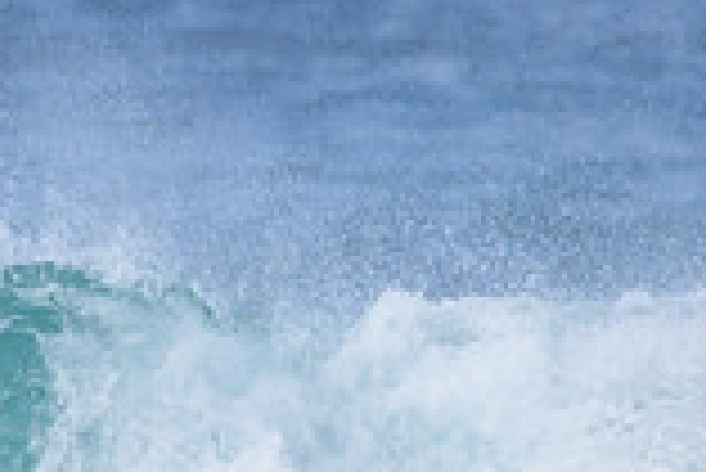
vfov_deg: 0.4
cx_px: 315
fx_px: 72489
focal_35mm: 3693
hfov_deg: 0.6
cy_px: 627
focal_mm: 1000
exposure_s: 1/2000
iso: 900
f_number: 11
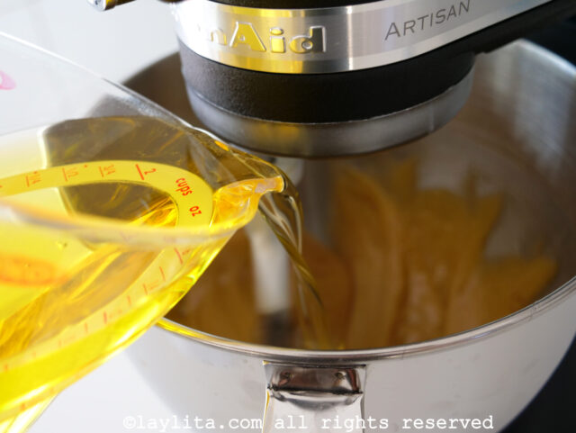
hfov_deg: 53.9
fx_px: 566
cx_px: 288
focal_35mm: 34
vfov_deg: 41.8
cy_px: 216
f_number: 3.1
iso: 400
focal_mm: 17
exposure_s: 1/60
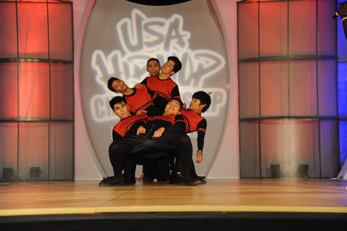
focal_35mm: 90
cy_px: 116
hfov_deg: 22.6
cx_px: 174
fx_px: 867
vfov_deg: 15.2
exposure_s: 1/500
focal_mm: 90
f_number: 5.3
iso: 6400
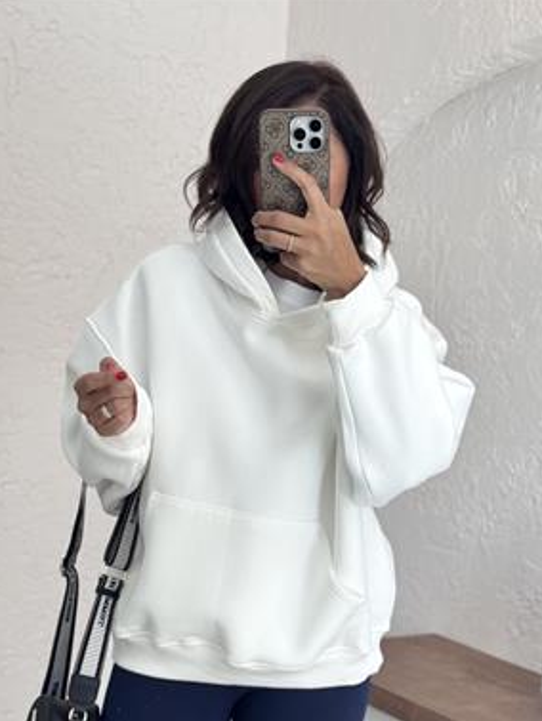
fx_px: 1376
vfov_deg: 29.2
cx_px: 303
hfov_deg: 22.3
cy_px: 486
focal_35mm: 66
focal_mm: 6.76
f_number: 1.78
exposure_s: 1/181
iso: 64
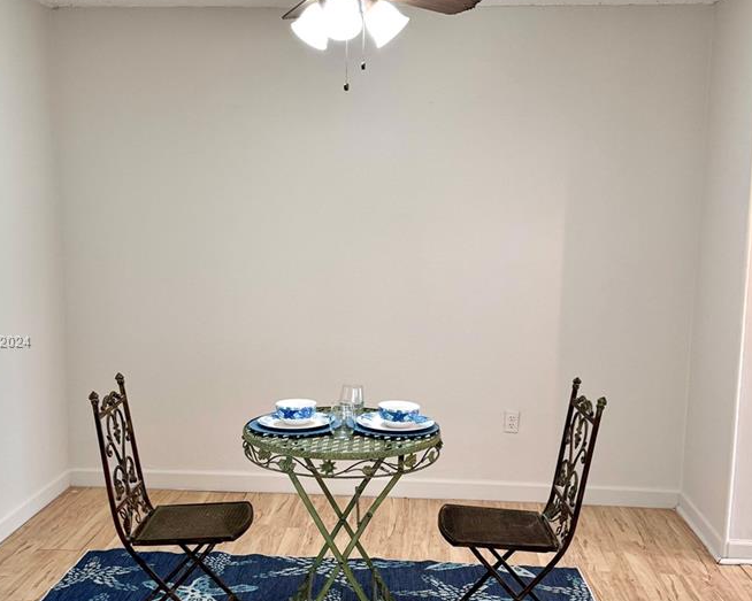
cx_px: 337
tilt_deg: -8.6
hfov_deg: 42.8
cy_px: 342
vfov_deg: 34.8
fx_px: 957
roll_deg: -1.3
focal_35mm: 43
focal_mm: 6.76
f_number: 1.78
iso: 160
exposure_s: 1/60
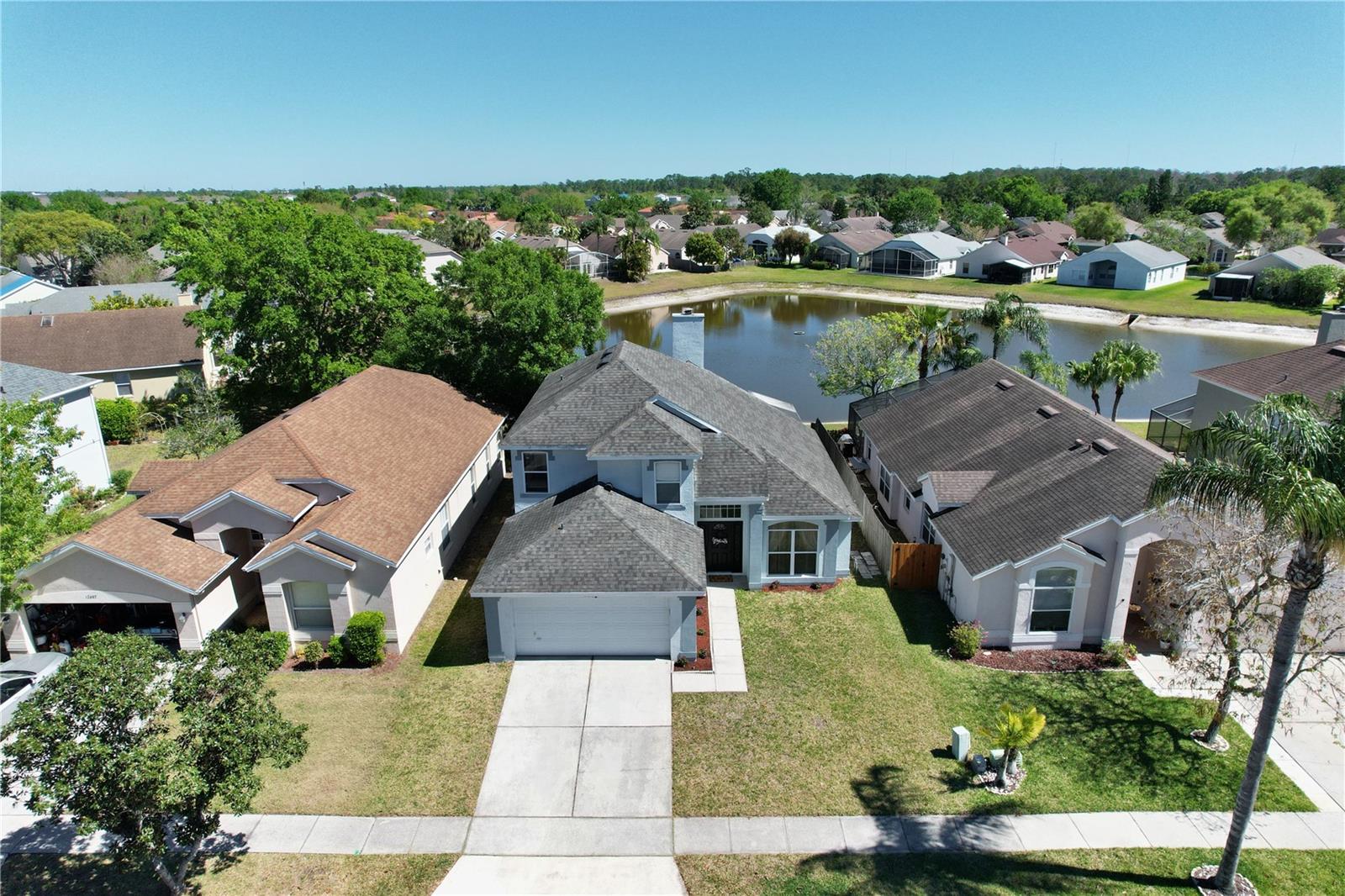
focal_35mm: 22
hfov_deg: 78.6
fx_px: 822
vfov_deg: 57.2
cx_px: 672
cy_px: 448
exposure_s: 1/3200
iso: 200
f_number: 2.8
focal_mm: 8.38
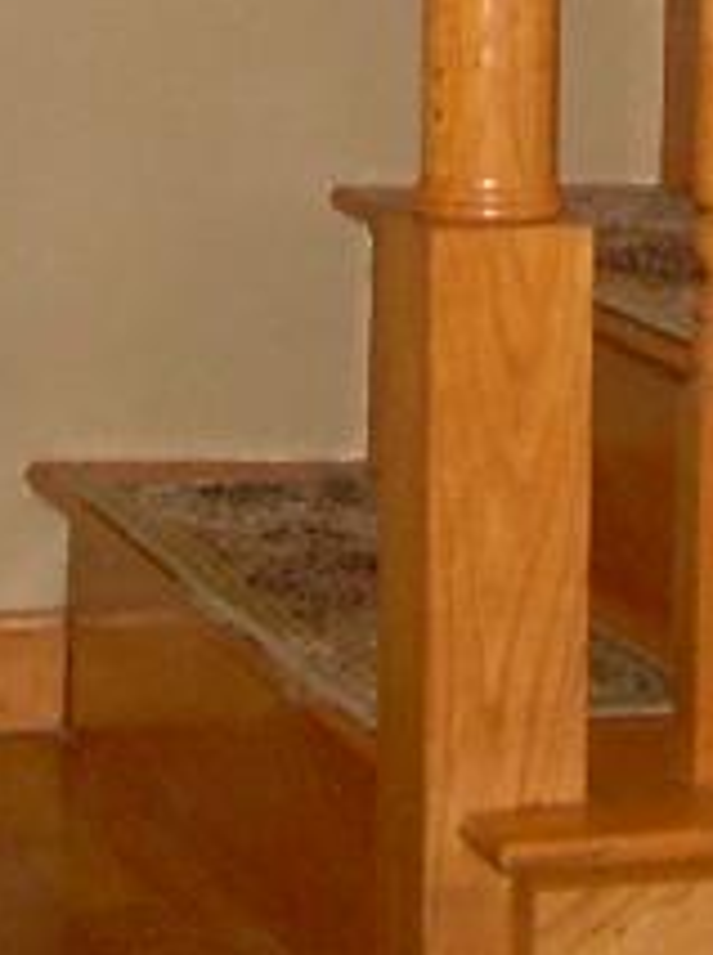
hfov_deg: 8.1
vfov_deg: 10.3
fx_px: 5041
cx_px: 664
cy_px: -650
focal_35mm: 183
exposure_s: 1/60
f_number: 2.8
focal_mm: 6.3
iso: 200
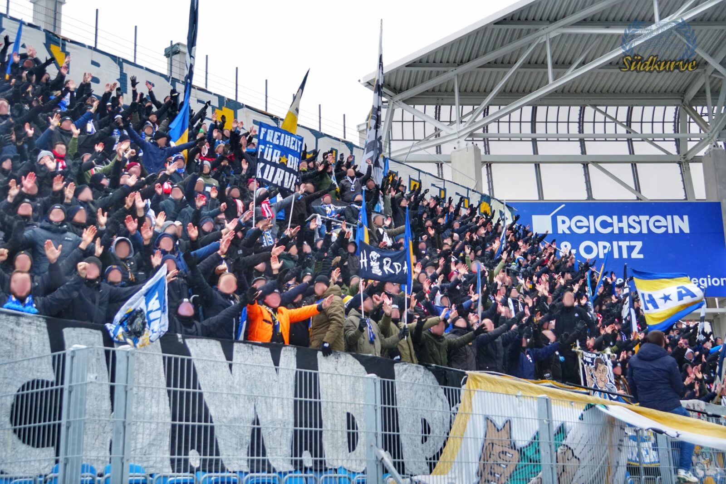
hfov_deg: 41.1
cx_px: 363
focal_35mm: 48
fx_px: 968
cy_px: 242
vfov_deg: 28.1
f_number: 4.5
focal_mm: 32
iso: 1000
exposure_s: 1/250
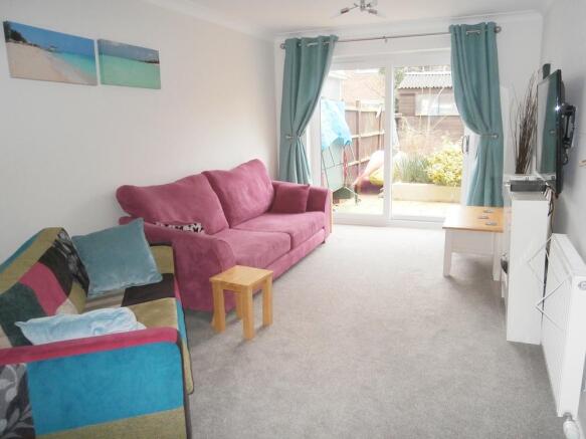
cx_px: 293
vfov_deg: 53.0
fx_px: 440
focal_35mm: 26
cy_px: 220
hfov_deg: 67.3
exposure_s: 1/30
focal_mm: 4.7
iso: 200
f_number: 2.8
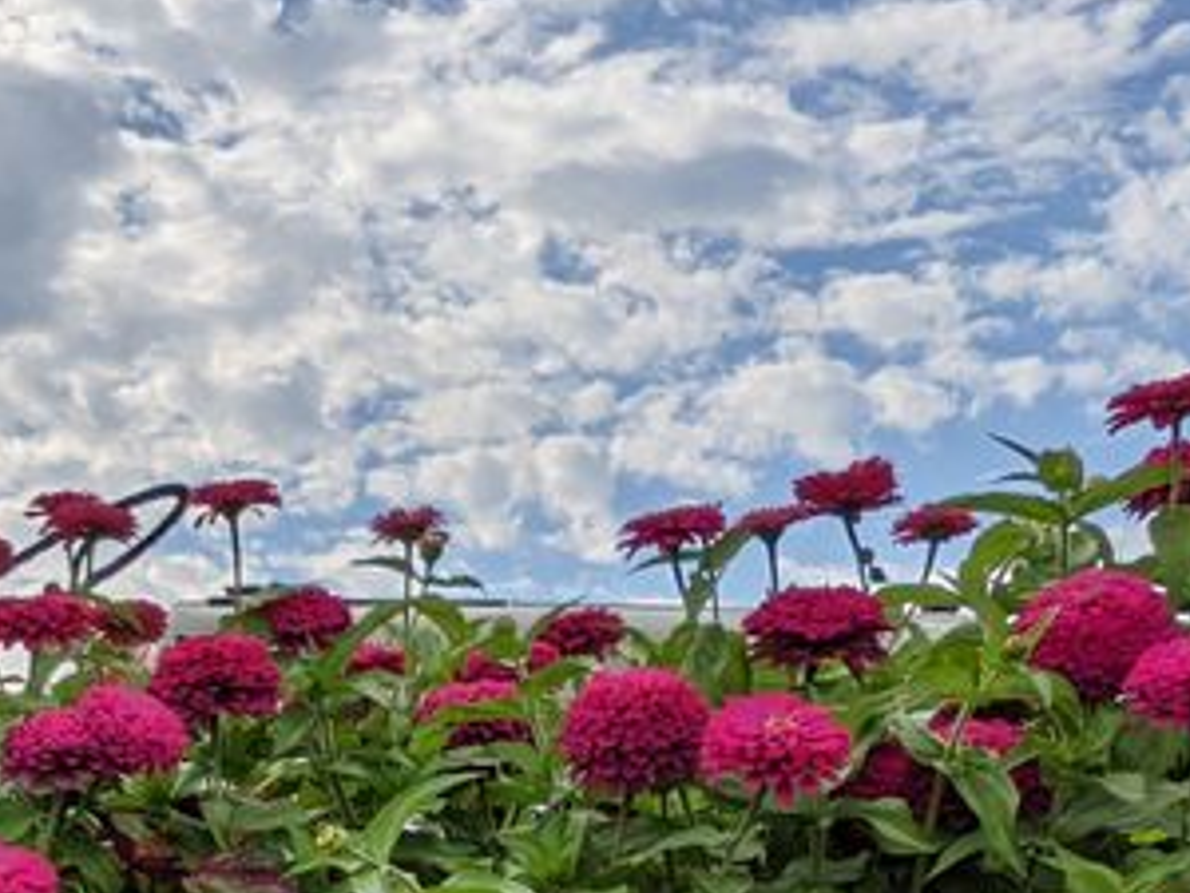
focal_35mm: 64
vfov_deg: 20.7
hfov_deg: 27.5
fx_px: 2200
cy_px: 1199
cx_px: -135
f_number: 2.2
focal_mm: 2.22
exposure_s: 1/2132
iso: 34
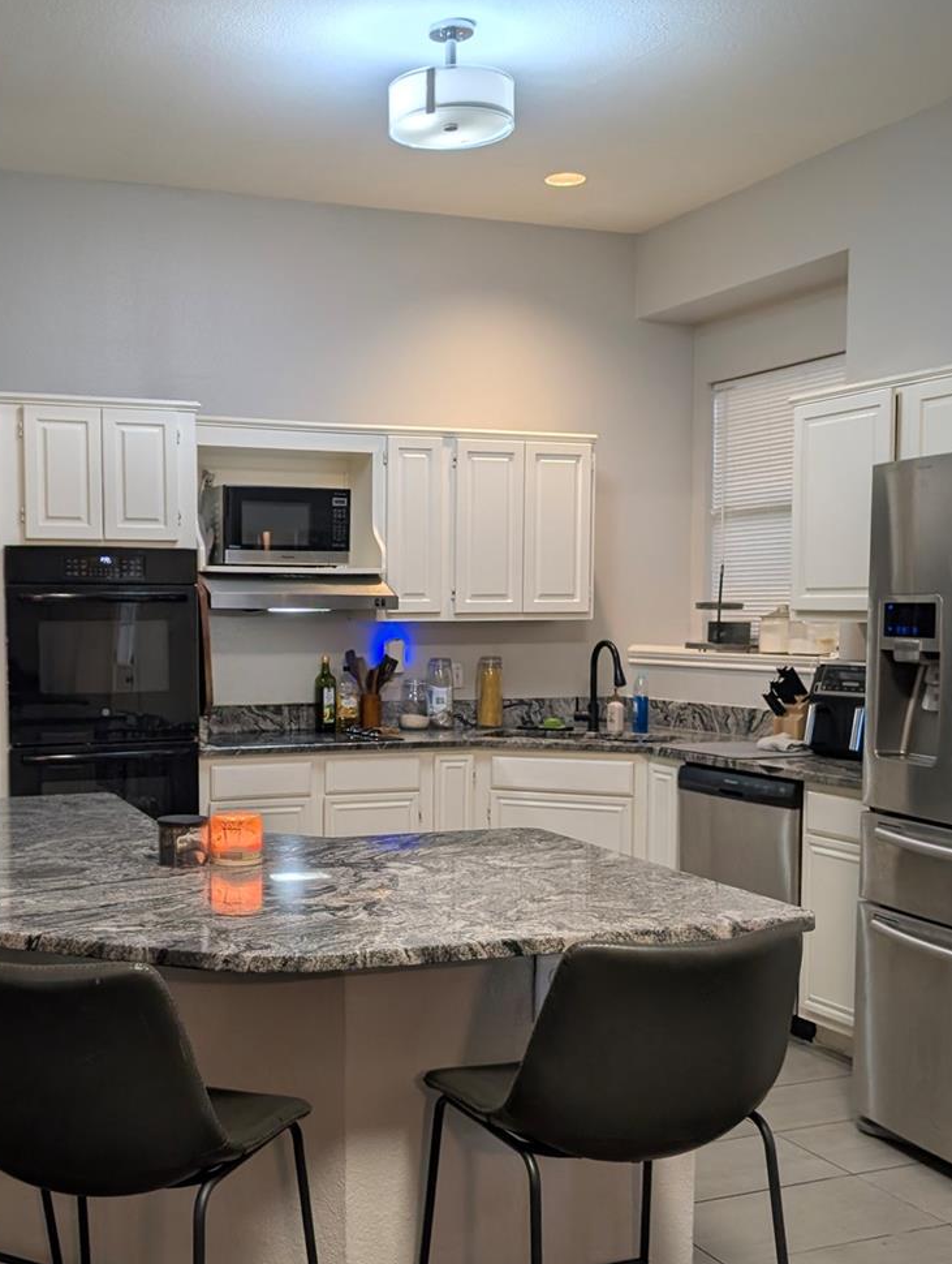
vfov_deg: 48.8
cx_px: 298
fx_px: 1389
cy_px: 701
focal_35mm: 38
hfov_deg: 37.3
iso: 44
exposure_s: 1/120
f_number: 1.68
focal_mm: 6.9
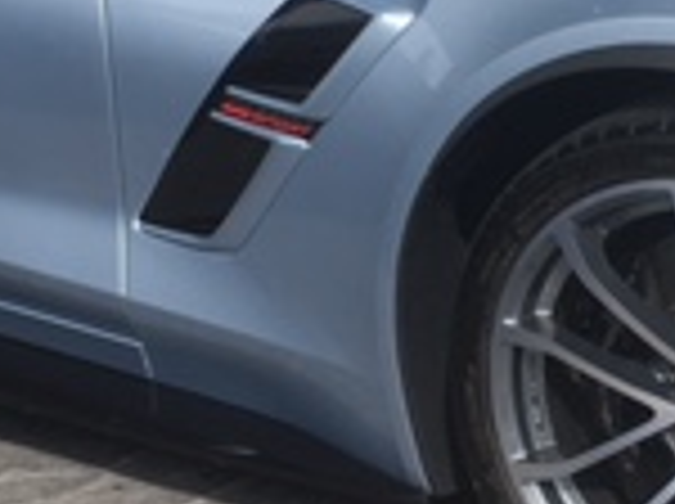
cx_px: 522
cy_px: 99
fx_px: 2414
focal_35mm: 124
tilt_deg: -13.9
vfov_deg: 11.9
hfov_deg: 15.8
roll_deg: +0.8
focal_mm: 4.15
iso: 25
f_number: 2.2
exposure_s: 1/864
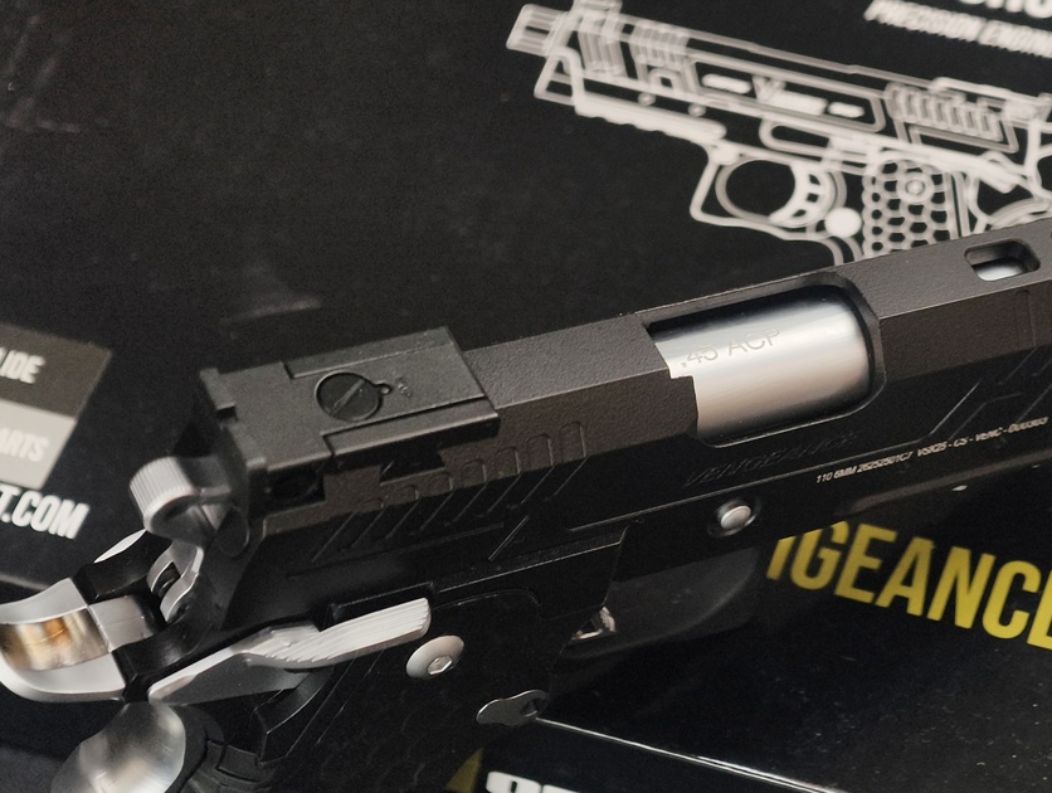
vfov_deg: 12.2
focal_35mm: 122
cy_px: 364
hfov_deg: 16.1
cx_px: 722
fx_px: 3714
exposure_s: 1/30
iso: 685
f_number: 2.67
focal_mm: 22.48
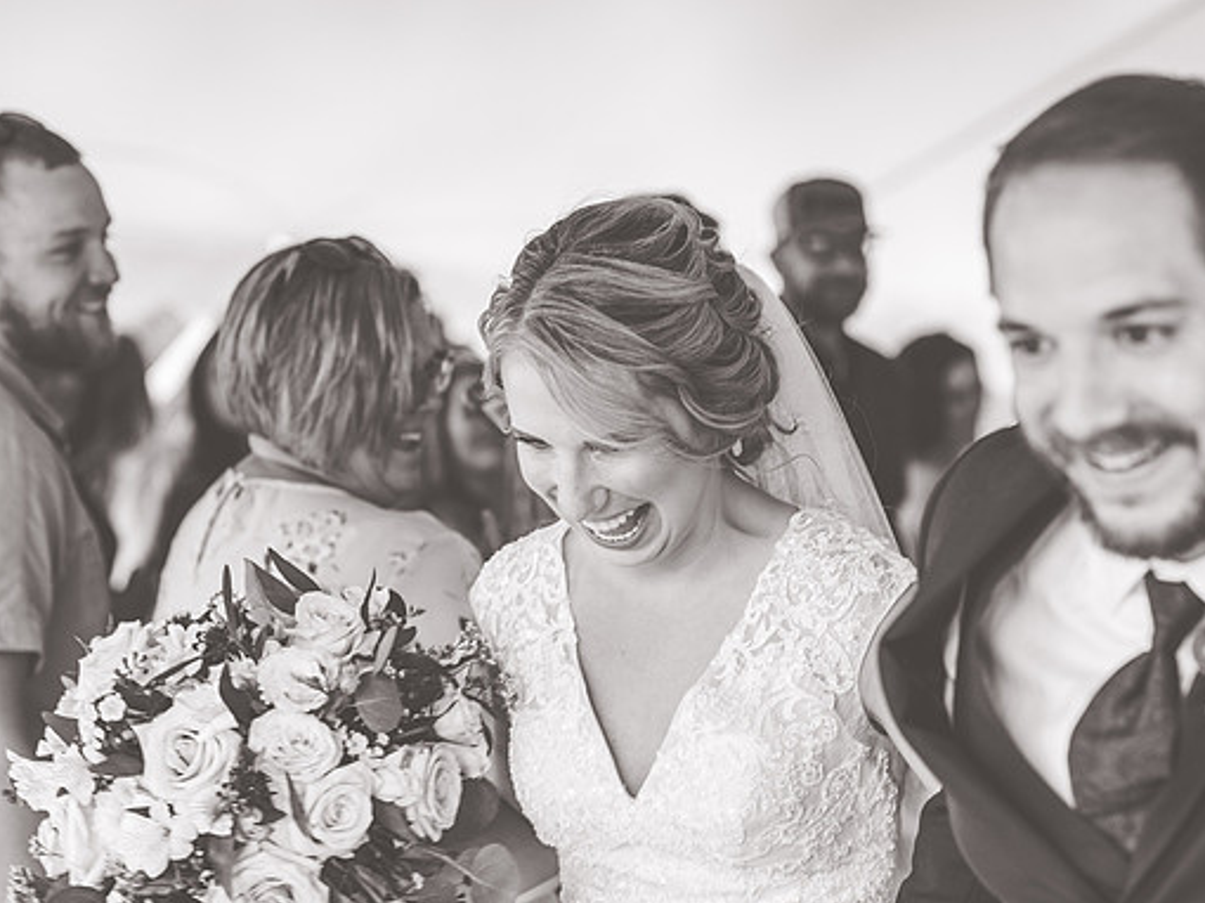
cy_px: 455
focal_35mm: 93
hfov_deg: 21.1
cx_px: 636
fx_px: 3236
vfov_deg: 15.9
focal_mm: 85
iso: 500
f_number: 3.2
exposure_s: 1/250
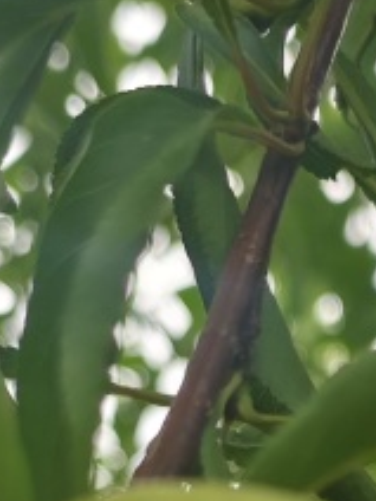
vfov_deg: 15.7
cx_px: 307
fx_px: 1752
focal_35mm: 121
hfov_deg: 12.2
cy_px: 601
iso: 50
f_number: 1.6
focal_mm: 5.84
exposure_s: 1/187
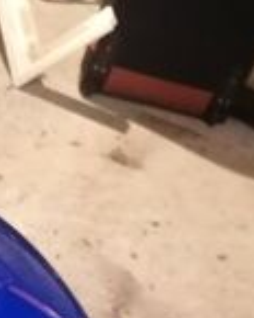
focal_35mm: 116
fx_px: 1090
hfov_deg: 11.9
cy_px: 414
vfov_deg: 15.7
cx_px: -256
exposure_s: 1/16.7
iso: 1000
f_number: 1.8
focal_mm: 4.75
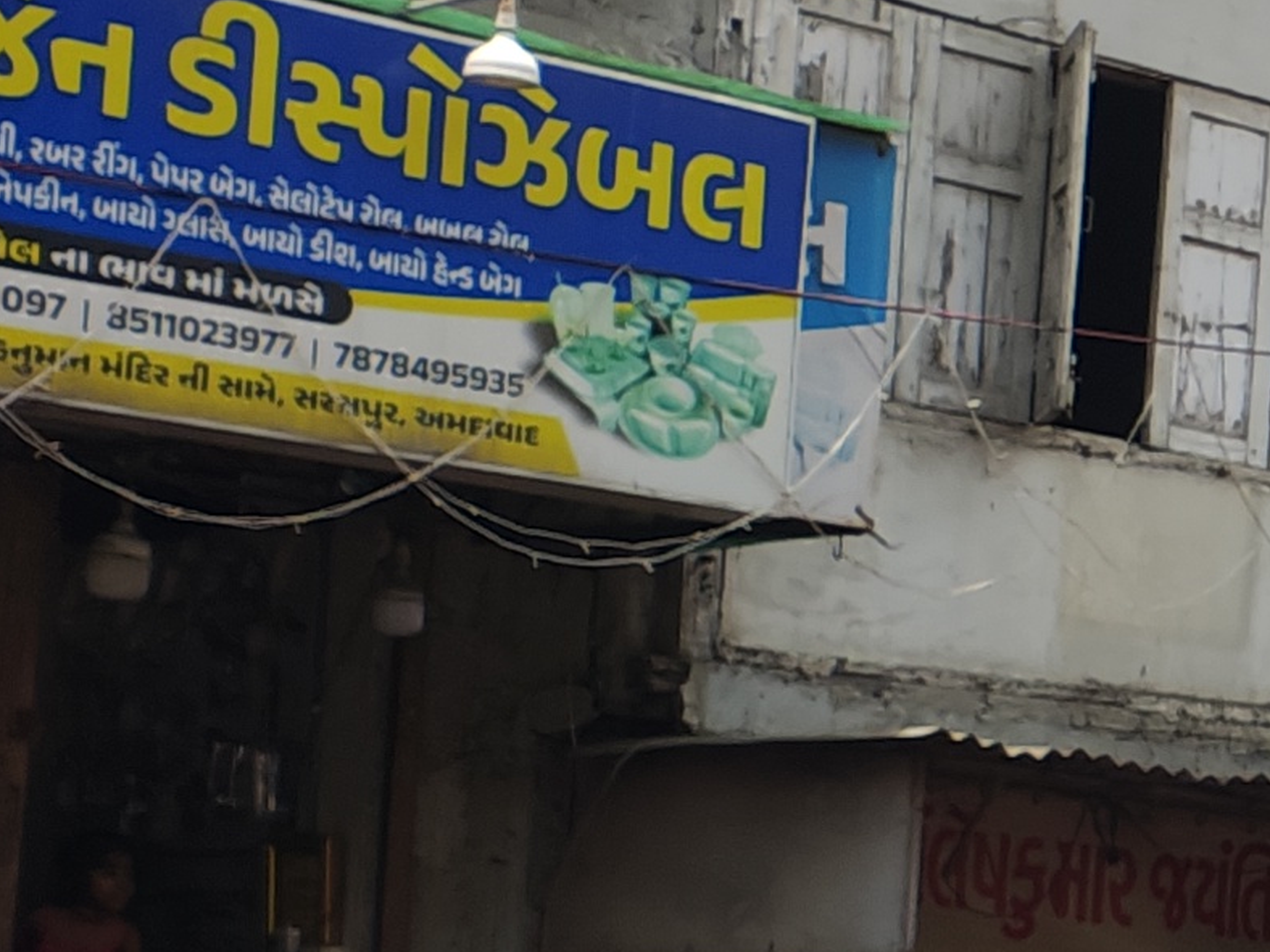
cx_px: 2988
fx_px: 4769
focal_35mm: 130
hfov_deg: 12.3
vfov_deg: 11.4
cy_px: 784
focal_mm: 5.89
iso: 101
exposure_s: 1/1263
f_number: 1.4
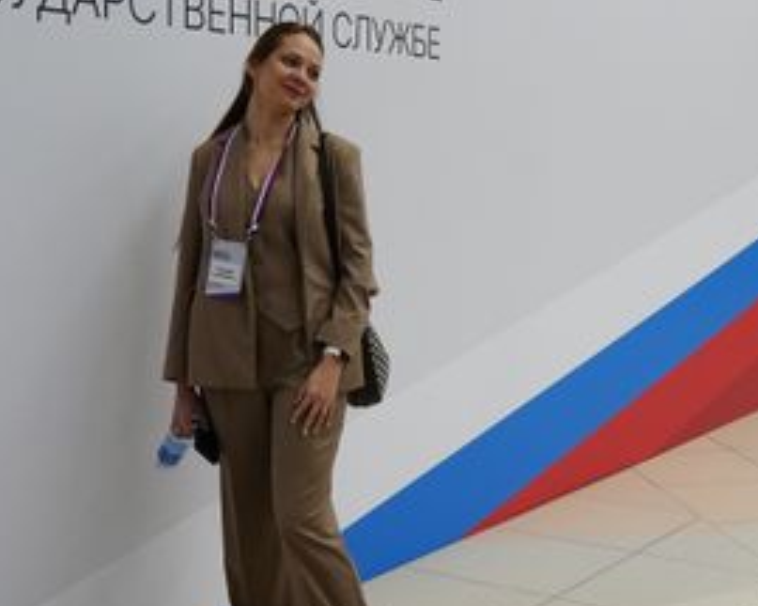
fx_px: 1368
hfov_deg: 30.6
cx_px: 545
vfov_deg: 24.8
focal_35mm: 61
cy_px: 200
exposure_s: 1/800
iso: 2000
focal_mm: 25
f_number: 2.8
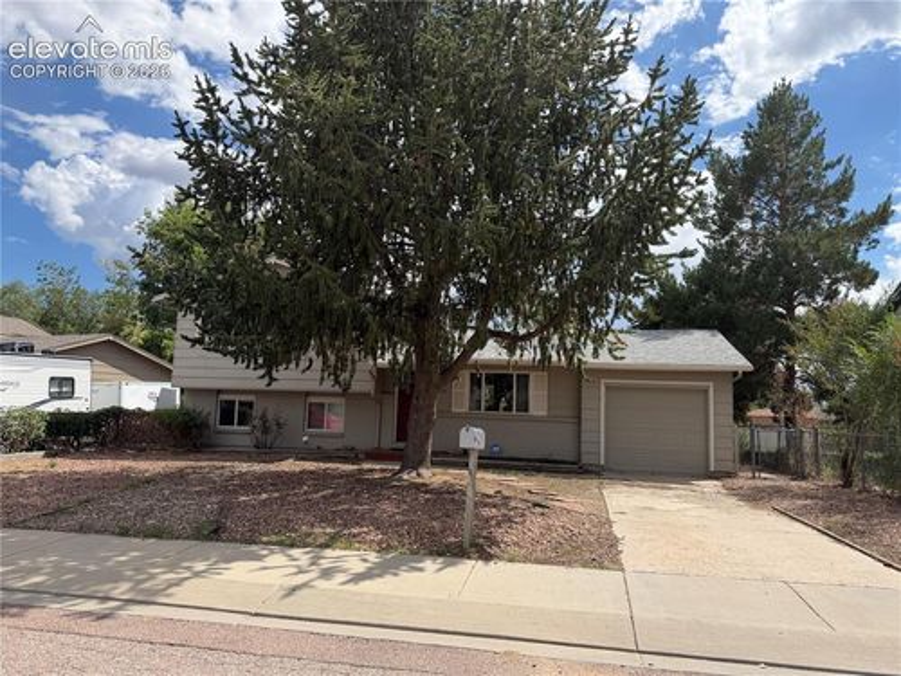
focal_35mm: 24
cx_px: 450
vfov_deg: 56.8
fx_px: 625
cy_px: 338
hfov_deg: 71.6
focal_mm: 6.76
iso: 100
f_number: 1.78
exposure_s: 1/4673
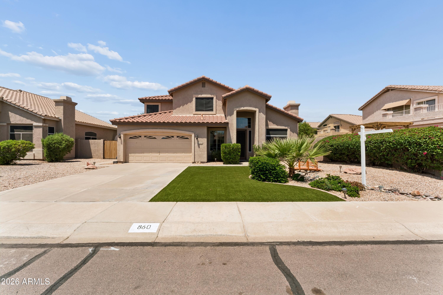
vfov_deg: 81.2
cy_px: 148
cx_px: 222
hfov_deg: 104.3
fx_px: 172
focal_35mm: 14
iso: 100
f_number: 22
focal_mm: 14
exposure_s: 1/40
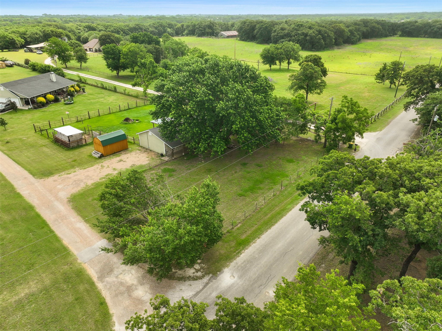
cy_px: 166
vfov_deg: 56.8
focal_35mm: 24
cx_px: 221
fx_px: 306
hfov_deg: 71.6
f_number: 2.8
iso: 200
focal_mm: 12.29
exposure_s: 1/1250
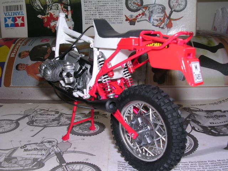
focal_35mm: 38
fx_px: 250
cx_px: 114
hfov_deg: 49.0
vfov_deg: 37.7
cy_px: 86
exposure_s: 1/60.1
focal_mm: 5.8
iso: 100
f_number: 5.6
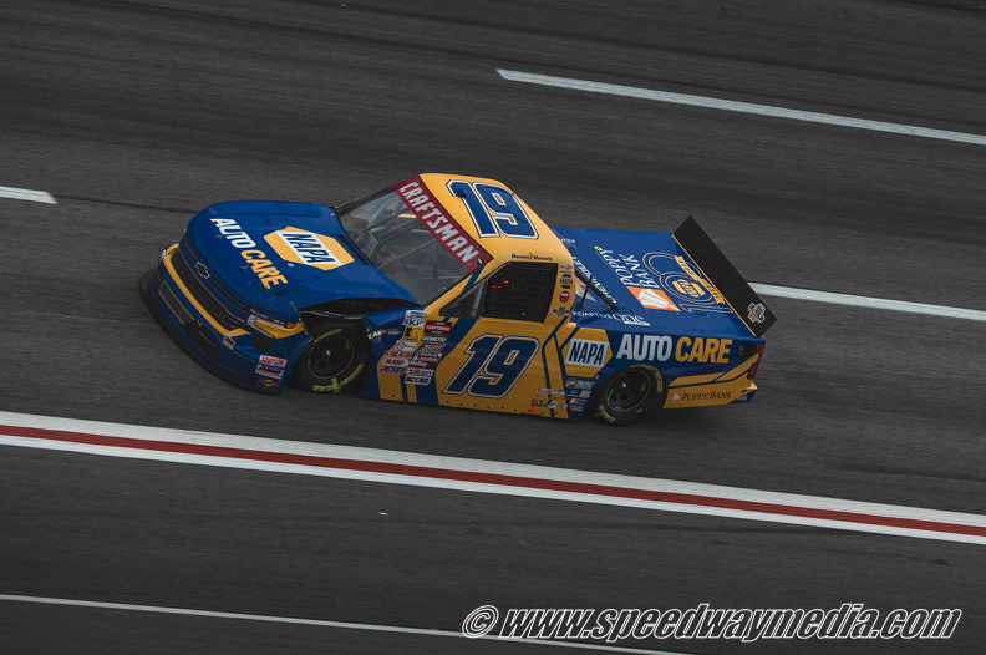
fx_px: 4924
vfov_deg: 7.6
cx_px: 493
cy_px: 328
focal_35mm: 180
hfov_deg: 11.4
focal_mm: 180
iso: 100
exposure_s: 1/800
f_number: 4.5
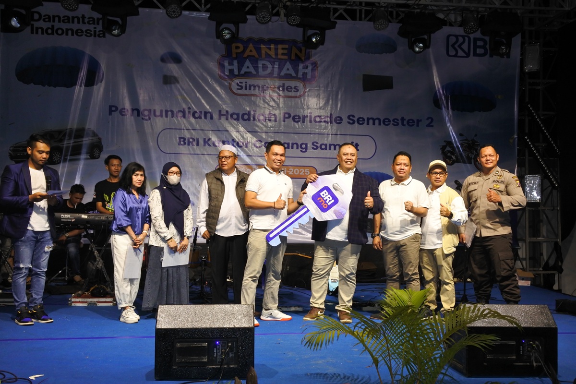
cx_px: 288
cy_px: 192
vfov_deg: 31.9
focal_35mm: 42
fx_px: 672
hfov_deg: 46.4
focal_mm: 15.7
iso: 640
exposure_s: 1/60
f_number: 4.5
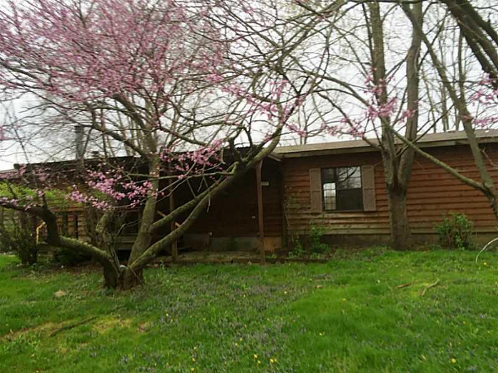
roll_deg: +2.3
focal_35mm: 29
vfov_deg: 48.2
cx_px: 249
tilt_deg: +2.9
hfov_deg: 61.7
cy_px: 186
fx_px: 417
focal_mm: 4.15
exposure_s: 1/60
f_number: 2.2
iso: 50
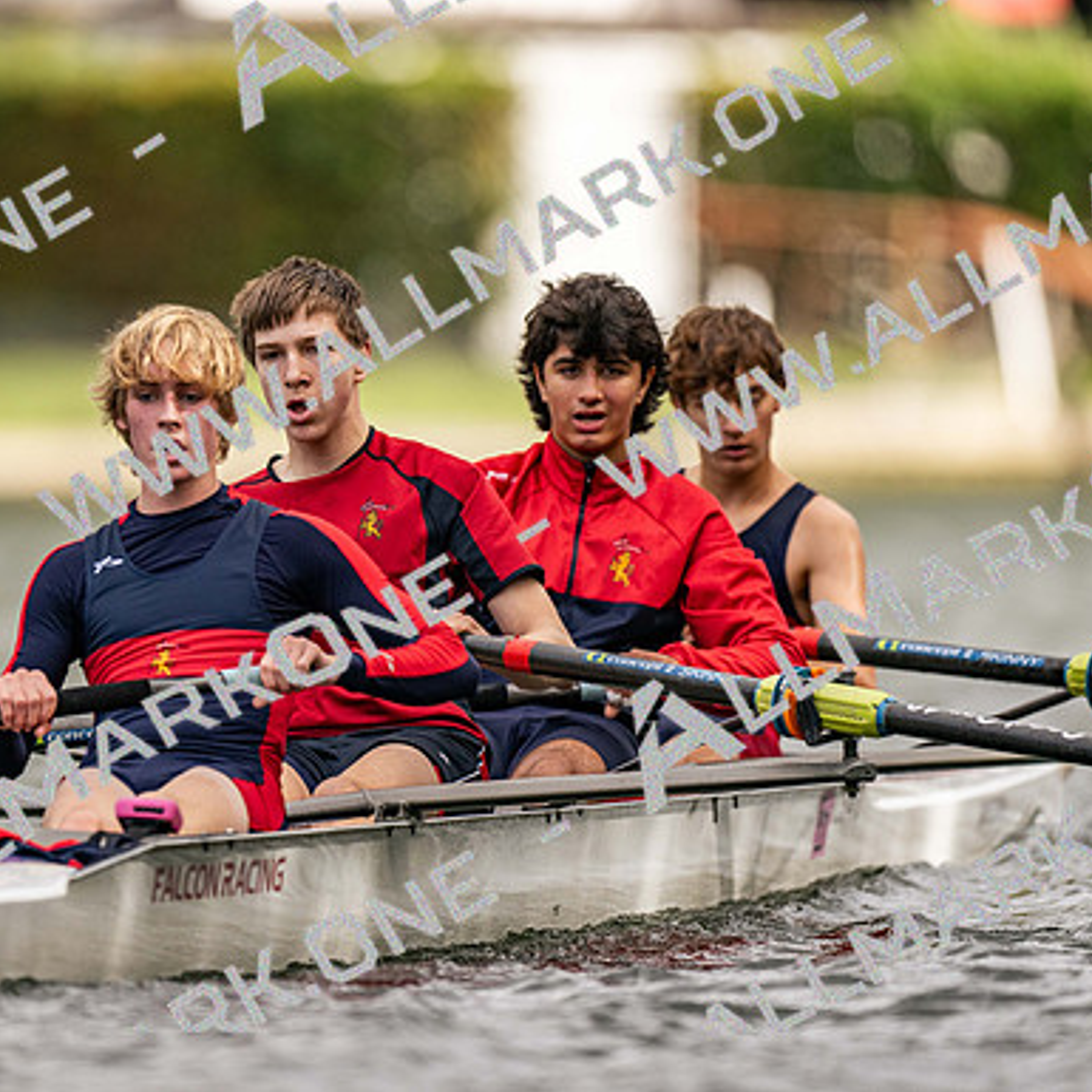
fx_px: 27446
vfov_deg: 2.3
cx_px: 389
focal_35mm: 769
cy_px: 546
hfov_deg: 2.3
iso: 360
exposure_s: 1/2500
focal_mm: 600
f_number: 4
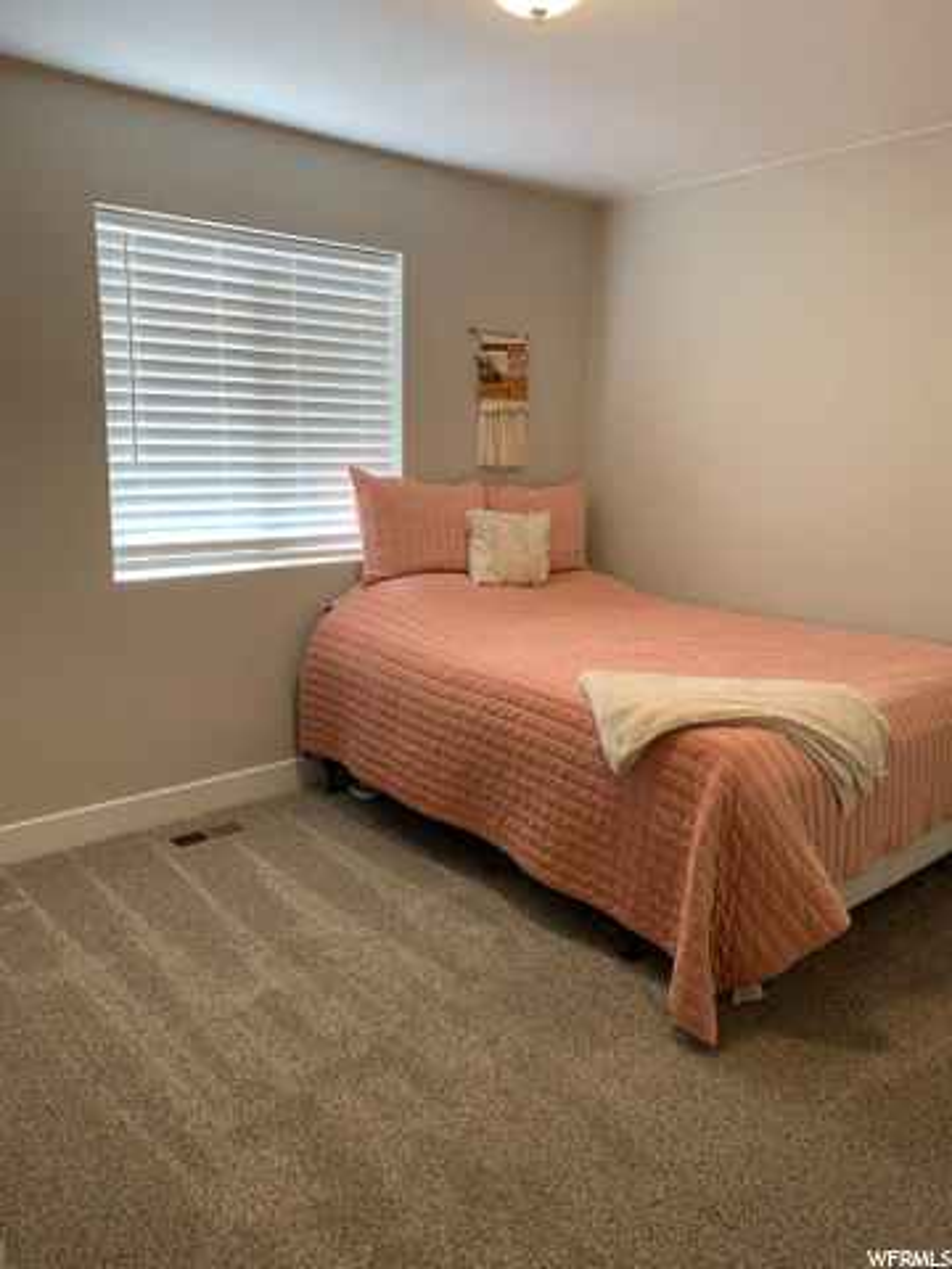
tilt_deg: -10.9
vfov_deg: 67.3
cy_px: 634
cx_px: 476
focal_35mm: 26
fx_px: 953
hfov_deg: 53.1
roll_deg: -0.3
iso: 64
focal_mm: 4.25
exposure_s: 1/60
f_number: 1.8
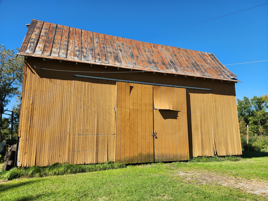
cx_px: 134
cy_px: 100
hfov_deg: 73.9
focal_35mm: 23
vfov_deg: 58.9
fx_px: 178
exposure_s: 1/645
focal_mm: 6.4
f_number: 1.8
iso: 12
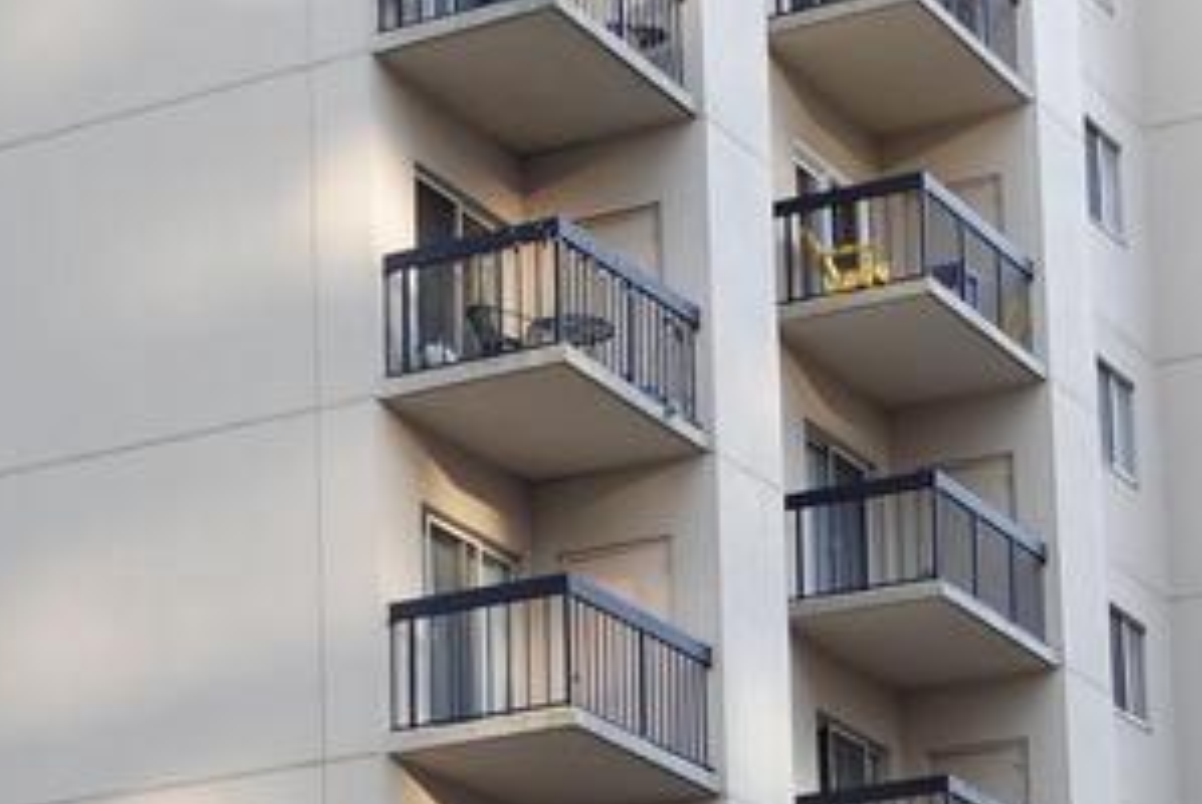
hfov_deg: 15.4
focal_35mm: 130
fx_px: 4345
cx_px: -113
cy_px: 983
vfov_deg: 10.4
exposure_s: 1/80
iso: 125
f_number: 3.2
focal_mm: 14.49
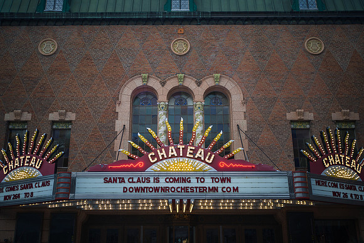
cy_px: 127
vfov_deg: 36.4
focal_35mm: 37
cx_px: 179
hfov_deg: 52.4
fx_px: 370
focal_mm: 35
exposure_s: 1/125
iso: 64
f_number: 1.8
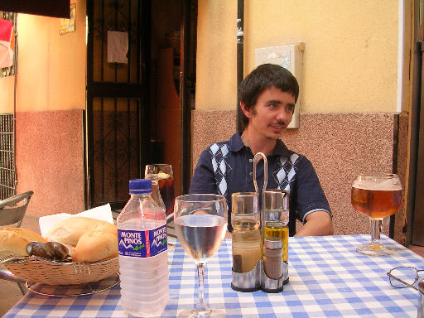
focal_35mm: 38
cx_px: 212
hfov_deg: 49.0
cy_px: 159
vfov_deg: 37.7
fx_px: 465
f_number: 2.8
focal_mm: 5.8
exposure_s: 1/59.9
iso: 50
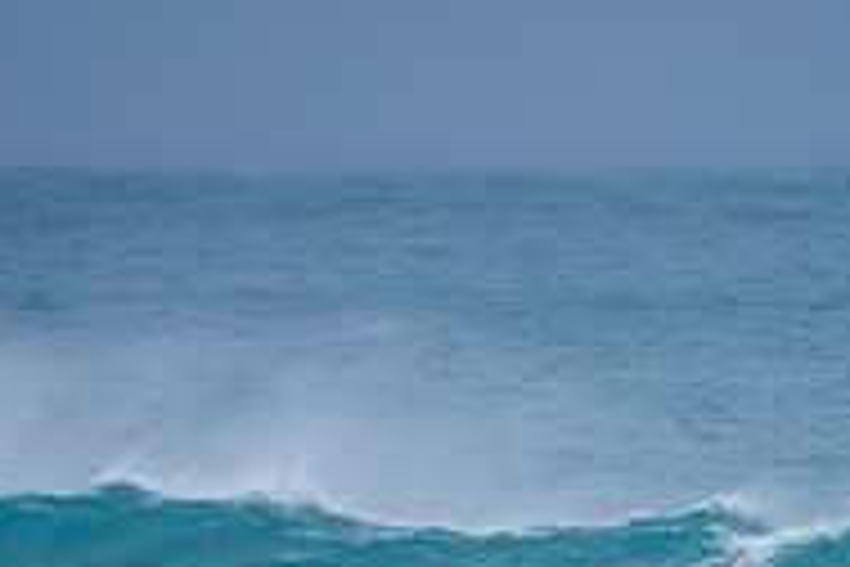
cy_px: 649
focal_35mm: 1878
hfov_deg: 1.1
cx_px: 693
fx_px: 44338
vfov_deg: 0.7
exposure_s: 1/1250
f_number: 5.6
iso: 180
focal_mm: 500
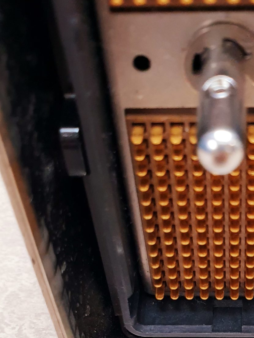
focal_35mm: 60
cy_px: 339
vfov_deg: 29.9
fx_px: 587
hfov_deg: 23.8
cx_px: 225
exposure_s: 1/50
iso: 160
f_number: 2.4
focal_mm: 4.3
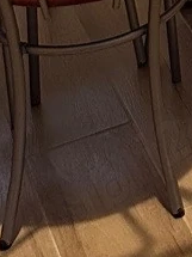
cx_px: 544
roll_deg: -0.2
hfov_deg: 8.6
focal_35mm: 149
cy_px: -417
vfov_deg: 10.7
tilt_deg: -8.9
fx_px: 1103
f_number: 1.78
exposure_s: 1/50
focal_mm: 6.86
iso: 400
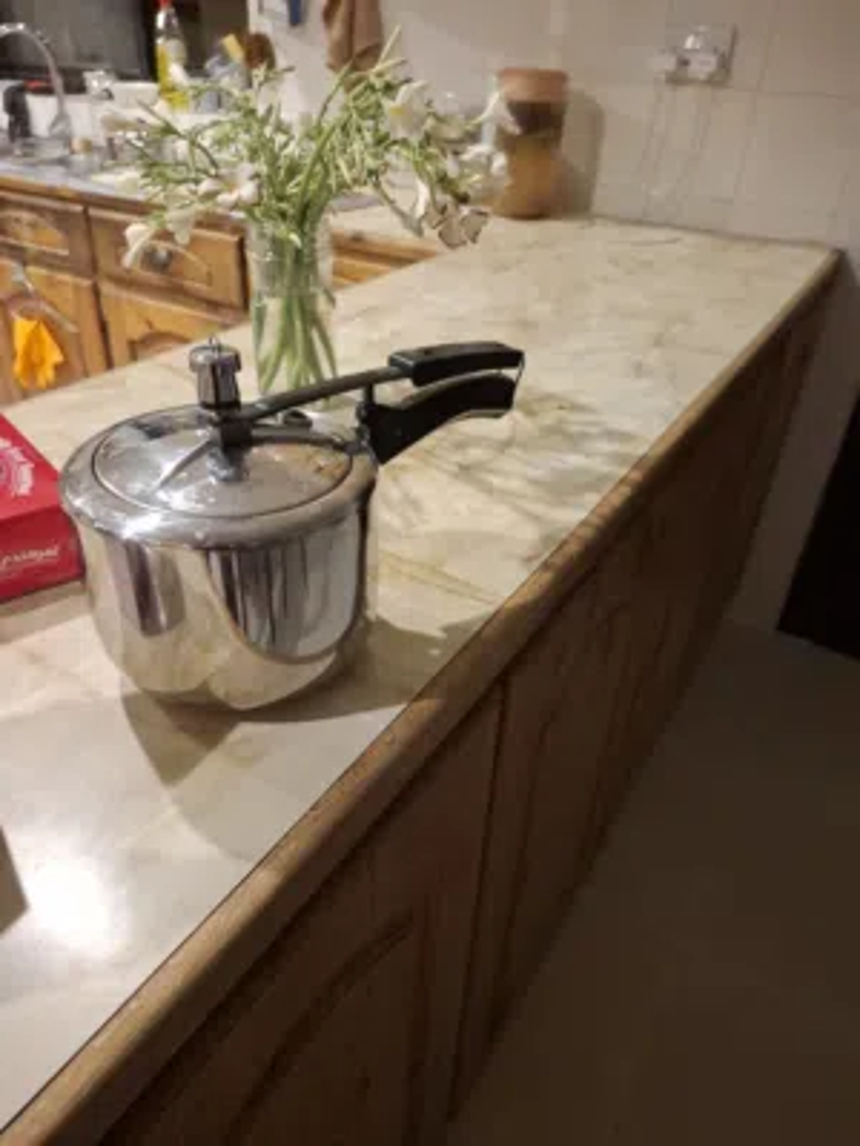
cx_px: 430
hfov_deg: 58.9
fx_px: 762
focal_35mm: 23
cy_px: 573
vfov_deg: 73.9
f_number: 1.8
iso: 400
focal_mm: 5.54
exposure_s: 1/33
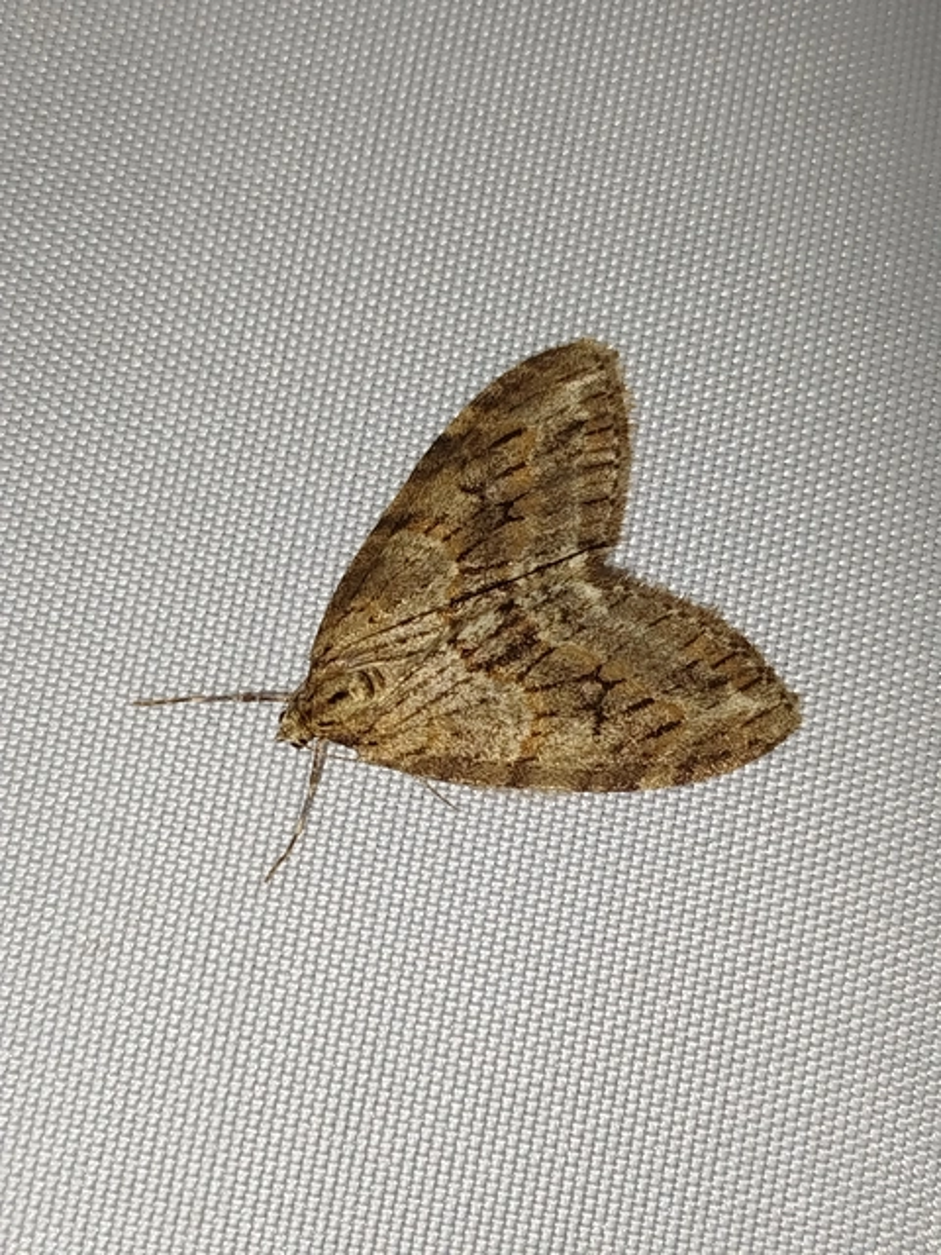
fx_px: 2428
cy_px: 628
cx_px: 470
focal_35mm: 67
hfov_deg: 21.9
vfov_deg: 29.0
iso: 64
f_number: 1.7
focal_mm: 5.31
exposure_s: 1/50
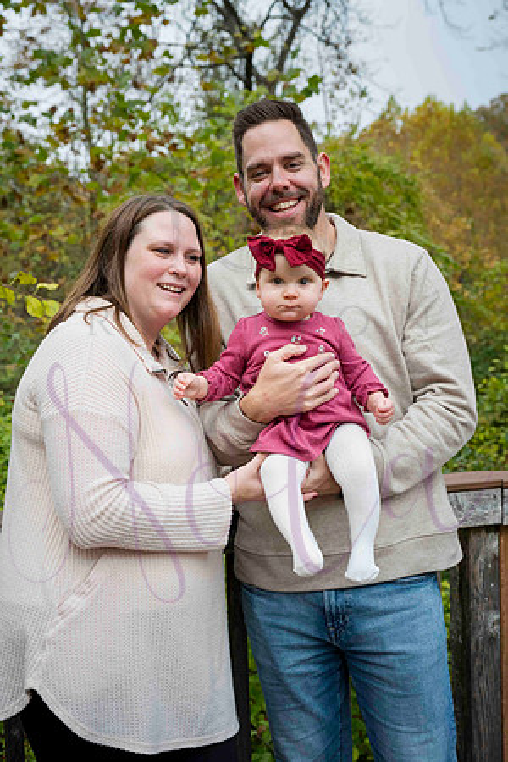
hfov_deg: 26.5
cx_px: 254
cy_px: 381
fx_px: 1079
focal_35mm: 51
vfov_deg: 38.9
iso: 400
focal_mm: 51
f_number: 5.6
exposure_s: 1/500
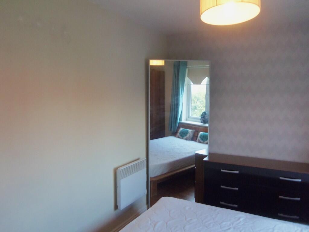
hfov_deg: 63.4
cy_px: 116
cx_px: 154
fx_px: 250
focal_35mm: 28
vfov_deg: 49.7
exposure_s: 1/6
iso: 400
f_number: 3.9
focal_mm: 5.1
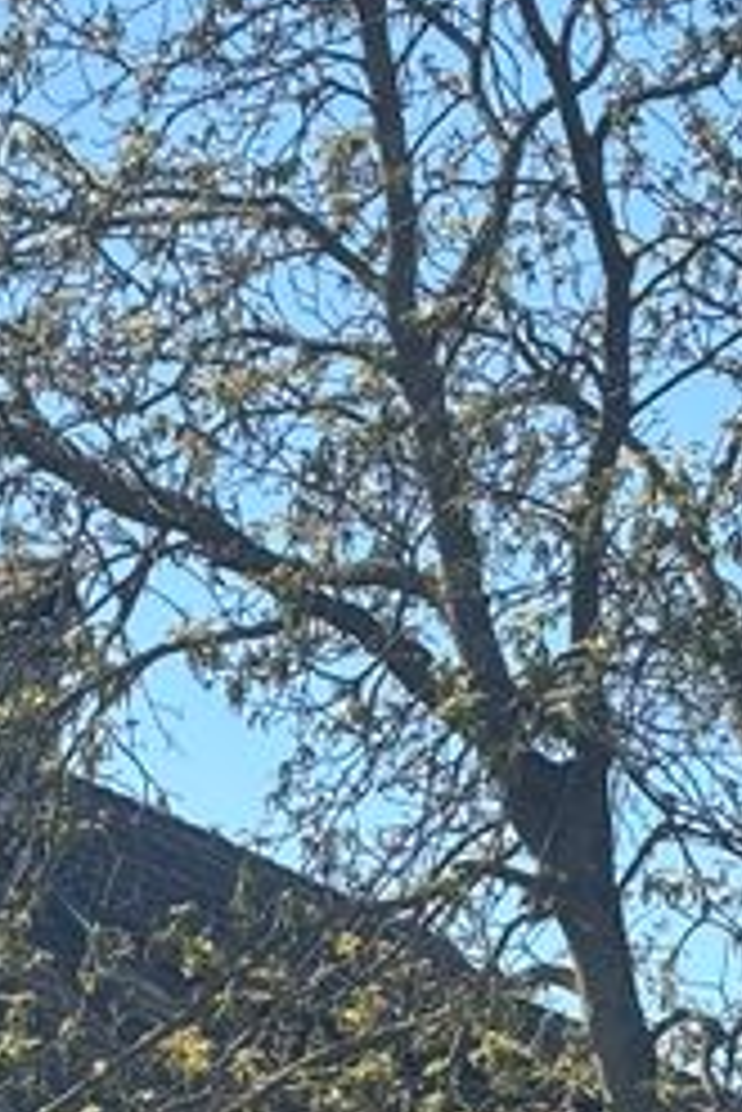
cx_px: 81
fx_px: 5402
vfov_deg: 11.5
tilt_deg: +6.4
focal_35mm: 175
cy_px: 1297
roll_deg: -0.3
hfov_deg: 7.8
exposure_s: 1/1616
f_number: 1.6
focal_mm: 5.96
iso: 40
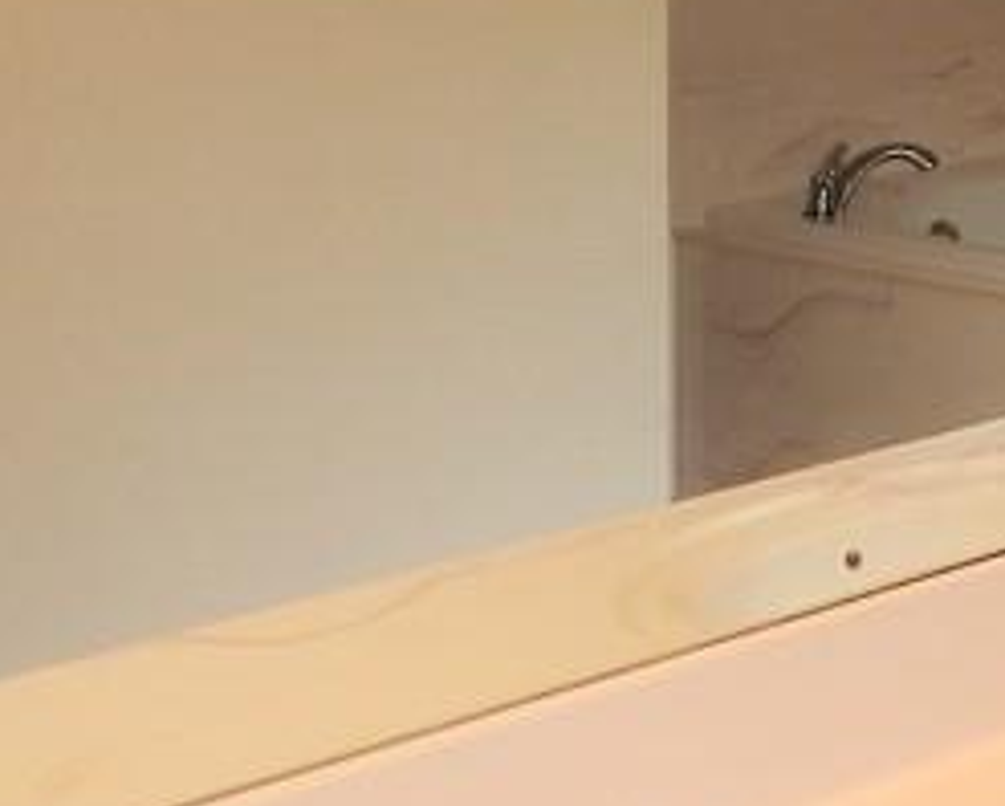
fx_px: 2887
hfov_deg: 17.5
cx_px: 1550
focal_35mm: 97
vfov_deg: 15.1
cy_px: -252
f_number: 3.3
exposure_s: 1/80
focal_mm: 4.3
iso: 100
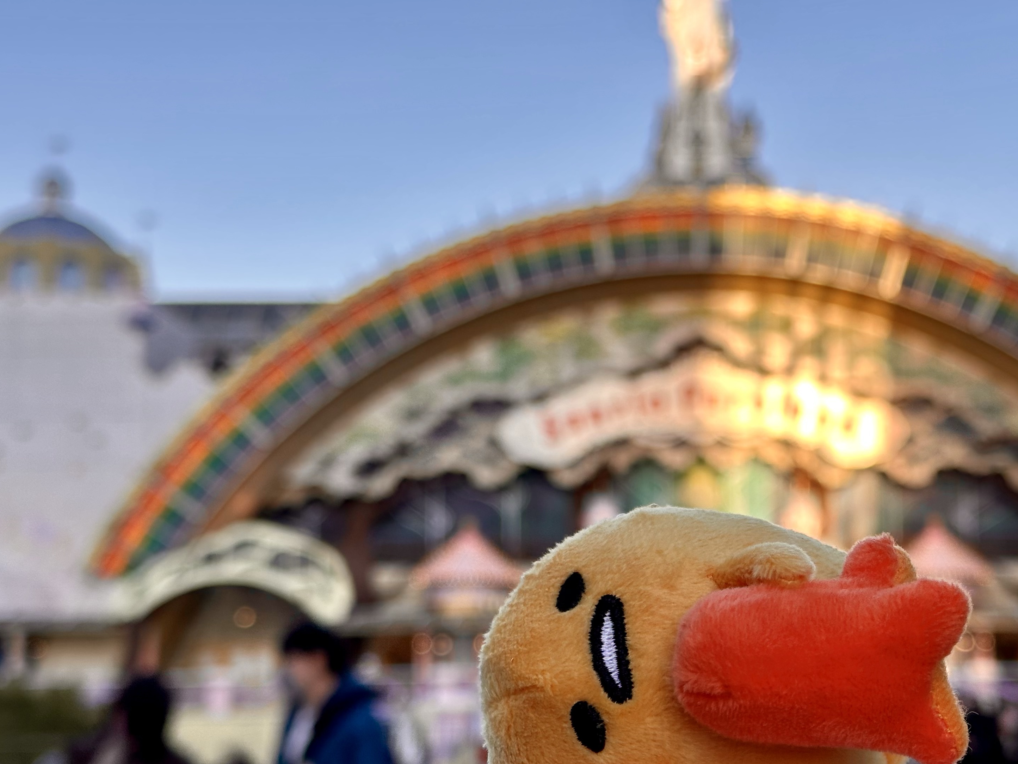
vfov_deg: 21.9
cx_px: 695
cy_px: 400
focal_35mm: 67
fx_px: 1970
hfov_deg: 28.7
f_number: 1.78
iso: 64
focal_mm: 6.86
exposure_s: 1/516
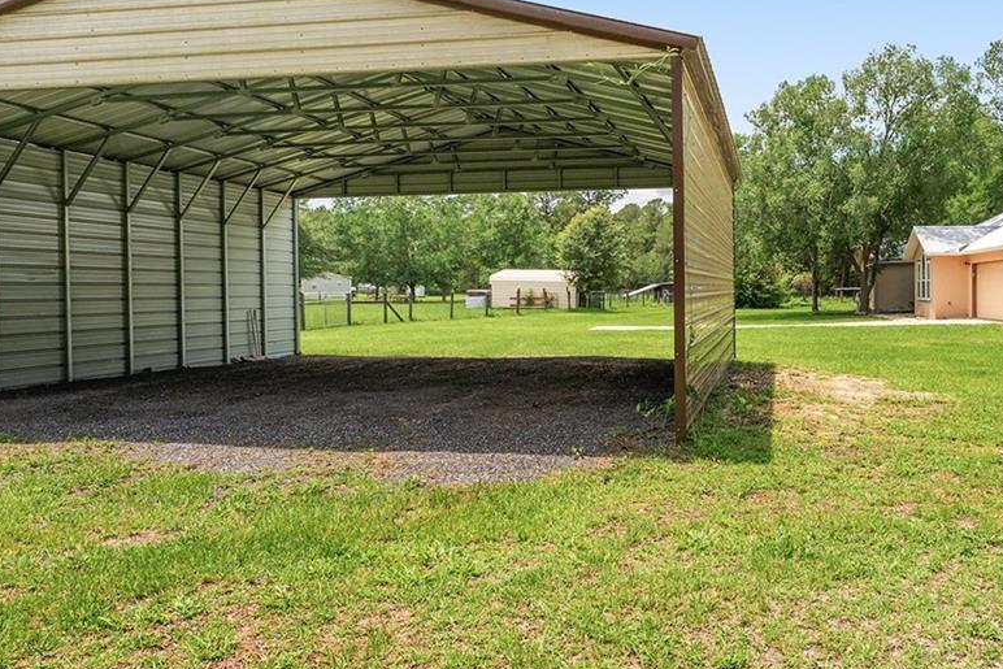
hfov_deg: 62.3
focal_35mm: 29
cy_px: 307
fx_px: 808
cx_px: 659
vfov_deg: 44.9
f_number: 7.1
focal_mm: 14
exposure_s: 1/800
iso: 400
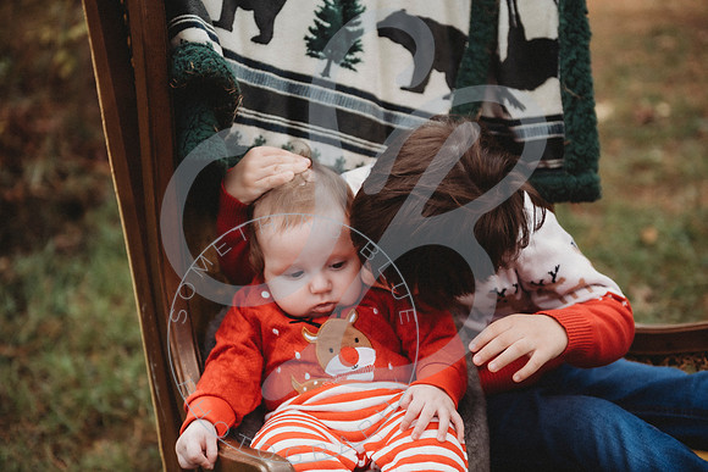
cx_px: 354
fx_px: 1377
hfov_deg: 28.8
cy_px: 236
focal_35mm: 70
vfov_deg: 19.5
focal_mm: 70
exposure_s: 1/320
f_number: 2.8
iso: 100
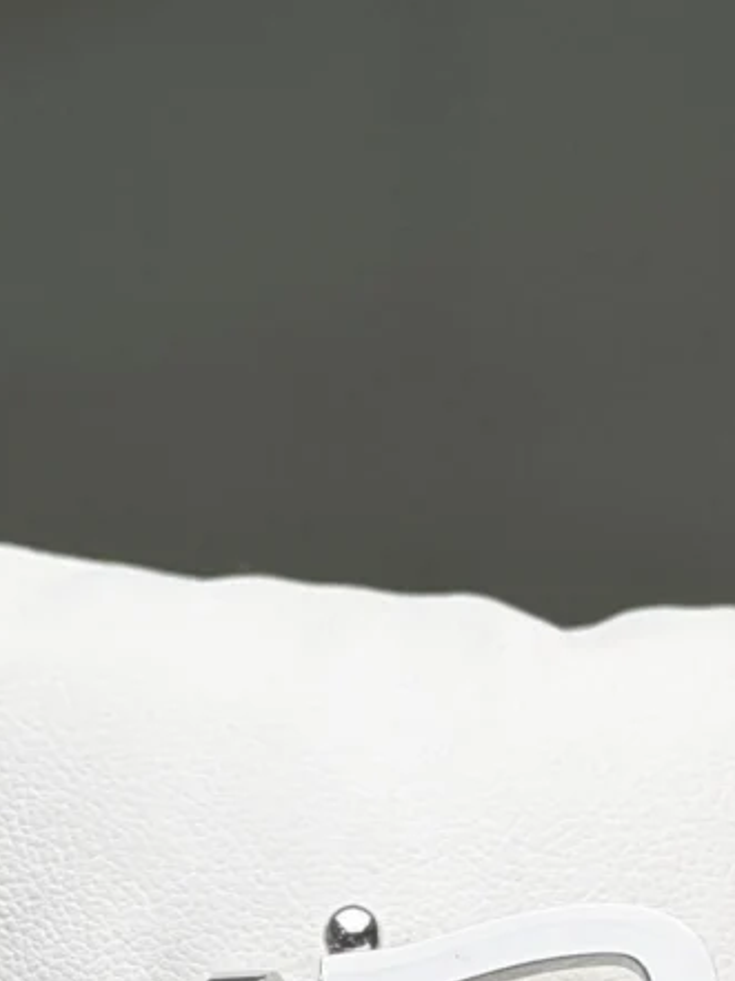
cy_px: 1166
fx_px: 3287
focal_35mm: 116
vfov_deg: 16.3
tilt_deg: -76.1
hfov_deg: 12.7
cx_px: 471
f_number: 1.78
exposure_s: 1/786
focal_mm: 6.76
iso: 64
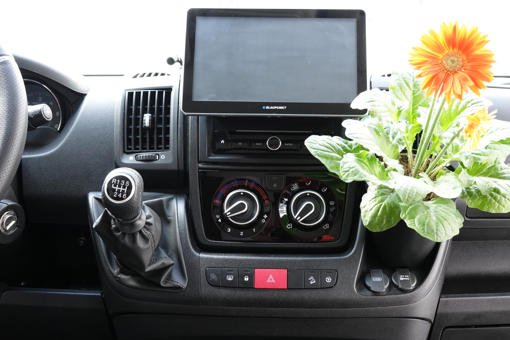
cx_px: 255
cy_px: 170
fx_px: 779
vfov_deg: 24.6
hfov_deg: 36.2
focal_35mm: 55
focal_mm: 20.26
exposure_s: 1/50
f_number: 4
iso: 800
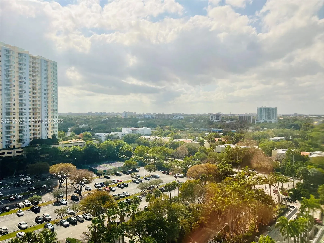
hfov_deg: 67.3
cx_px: 162
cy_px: 122
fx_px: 243
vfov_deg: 53.1
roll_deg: -0.2
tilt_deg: -2.5
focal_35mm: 26
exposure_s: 1/2994
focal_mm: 5.7
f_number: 1.5
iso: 50
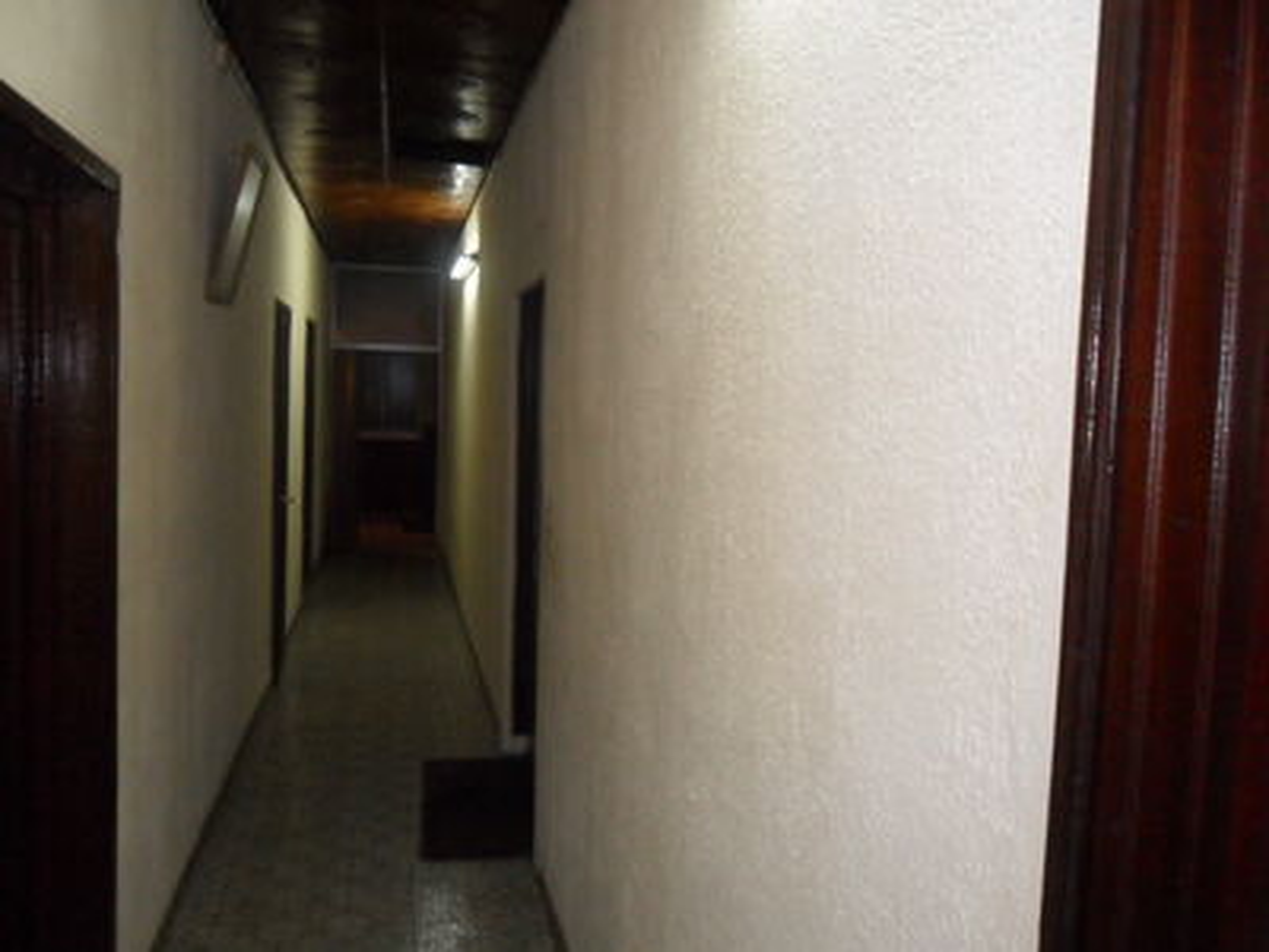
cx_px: 634
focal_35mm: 27
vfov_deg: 51.4
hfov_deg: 65.3
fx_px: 990
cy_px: 476
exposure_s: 1/45
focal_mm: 4.9
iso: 400
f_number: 3.5
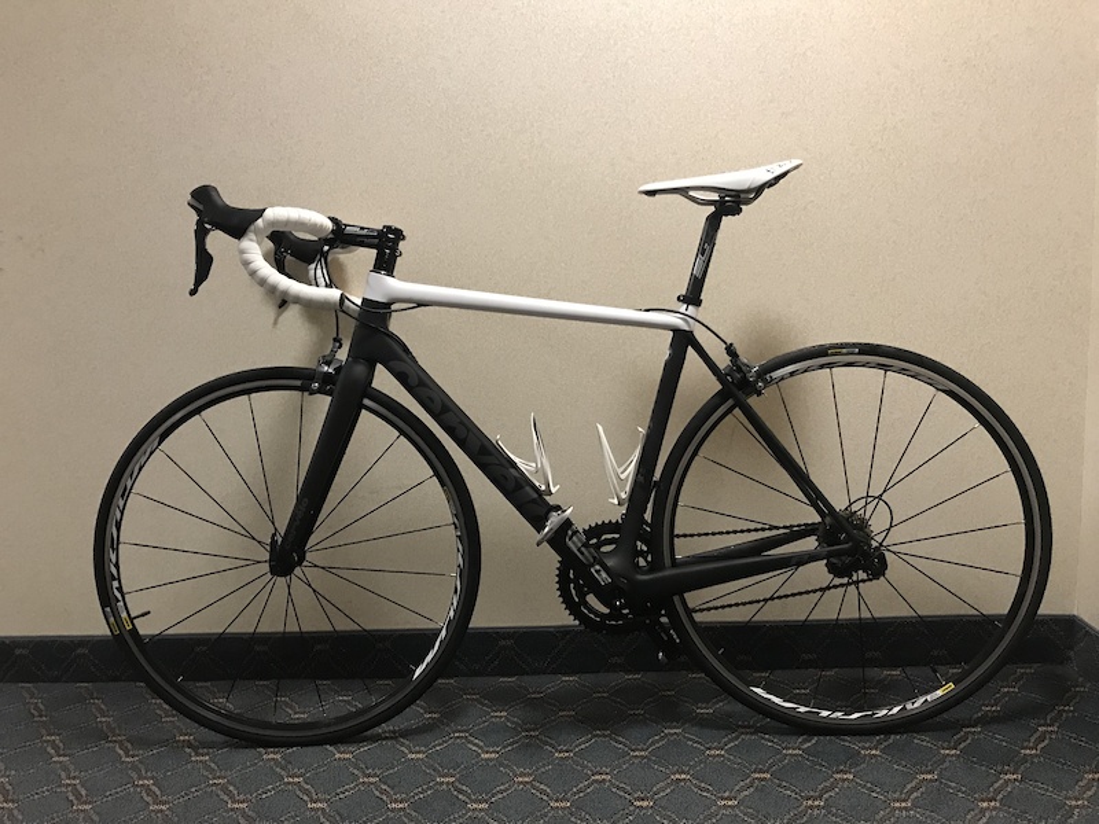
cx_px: 550
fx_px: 889
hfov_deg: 63.4
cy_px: 412
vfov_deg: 49.7
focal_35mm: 28
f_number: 1.8
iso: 64
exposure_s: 1/15
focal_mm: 3.99
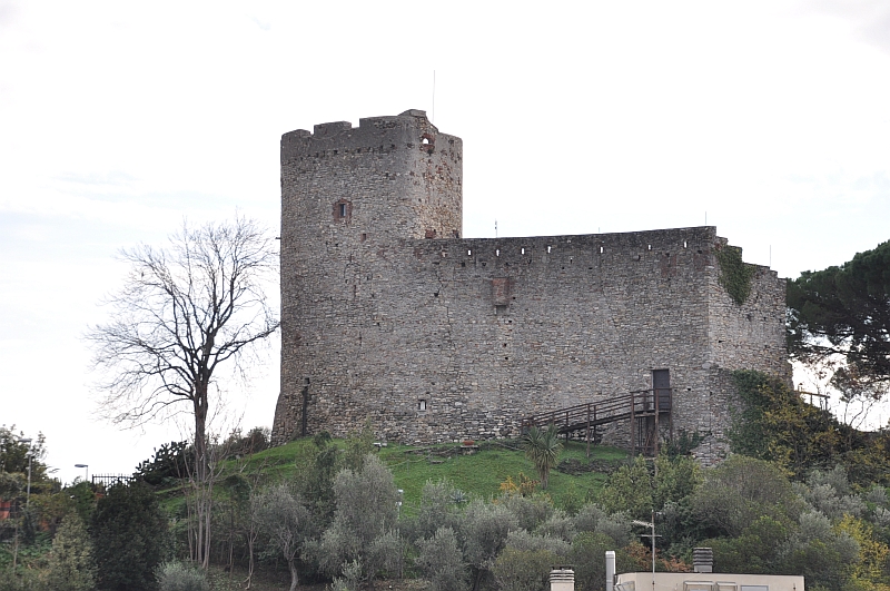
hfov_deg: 17.1
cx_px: 445
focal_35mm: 120
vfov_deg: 11.4
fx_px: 2962
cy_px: 296
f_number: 9
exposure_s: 1/200
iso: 200
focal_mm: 80
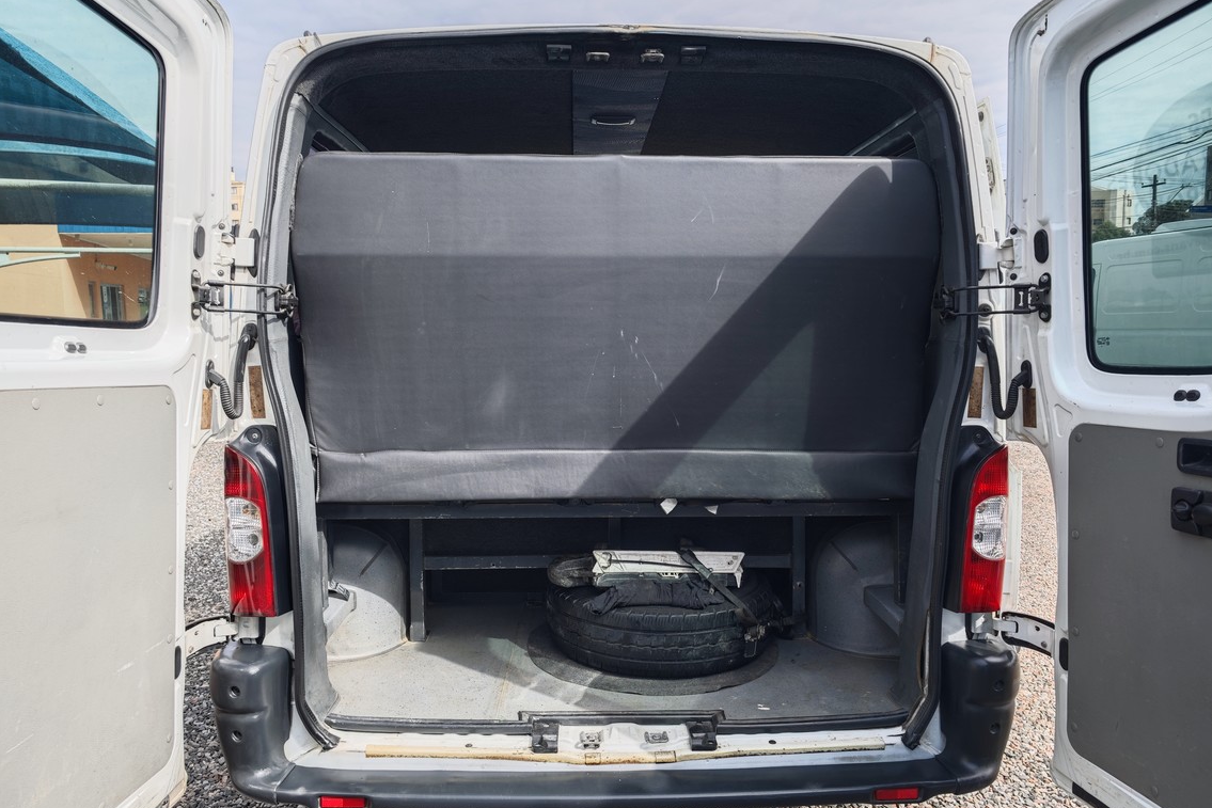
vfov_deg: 53.1
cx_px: 606
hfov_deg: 73.7
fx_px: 808
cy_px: 398
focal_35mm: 24
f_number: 2.8
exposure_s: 1/121
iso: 64
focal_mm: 8.72
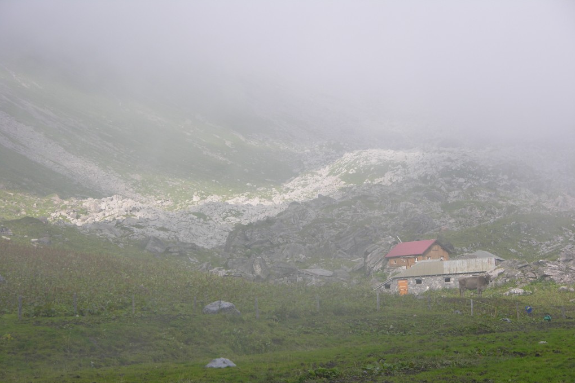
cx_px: 288
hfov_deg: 17.8
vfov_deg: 11.9
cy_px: 215
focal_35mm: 115
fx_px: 1836
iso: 50
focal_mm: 27.3
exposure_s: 1/214
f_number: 4.1
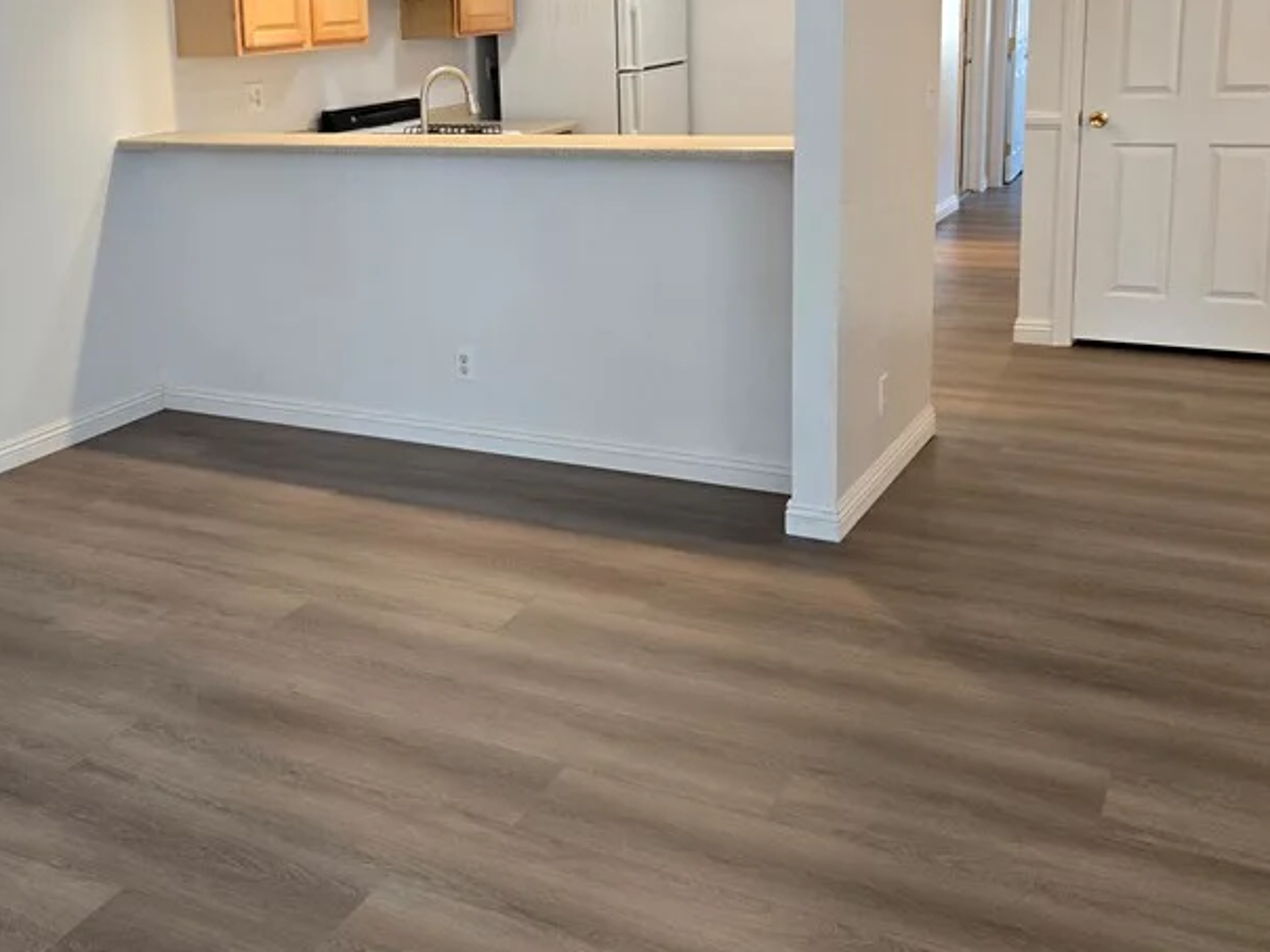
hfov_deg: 46.9
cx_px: 402
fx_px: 1431
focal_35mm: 39
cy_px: 265
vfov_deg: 36.2
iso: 200
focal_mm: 5.4
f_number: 1.8
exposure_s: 1/120
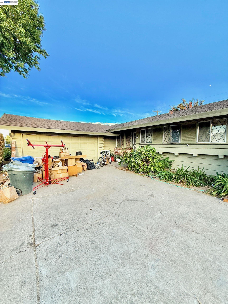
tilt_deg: -2.7
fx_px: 123
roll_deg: -0.3
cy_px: 152
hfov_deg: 85.7
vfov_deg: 102.1
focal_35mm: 14
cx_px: 114
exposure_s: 1/297
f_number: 2.2
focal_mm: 2.22
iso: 50
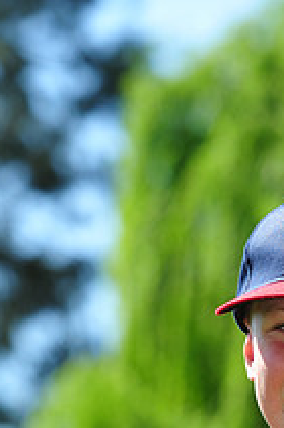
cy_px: 533
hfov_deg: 4.7
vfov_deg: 7.1
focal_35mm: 289
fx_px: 3431
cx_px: 333
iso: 200
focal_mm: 105
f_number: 5
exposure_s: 1/640
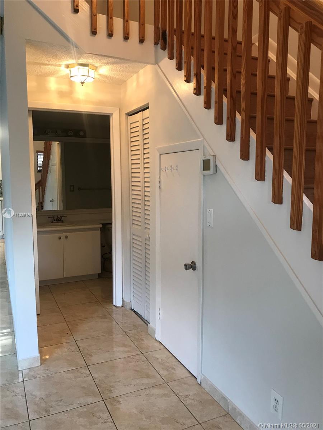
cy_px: 215
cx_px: 162
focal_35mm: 28
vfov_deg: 63.4
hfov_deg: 49.7
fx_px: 348
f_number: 1.8
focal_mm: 3.99
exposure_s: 1/24
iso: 40
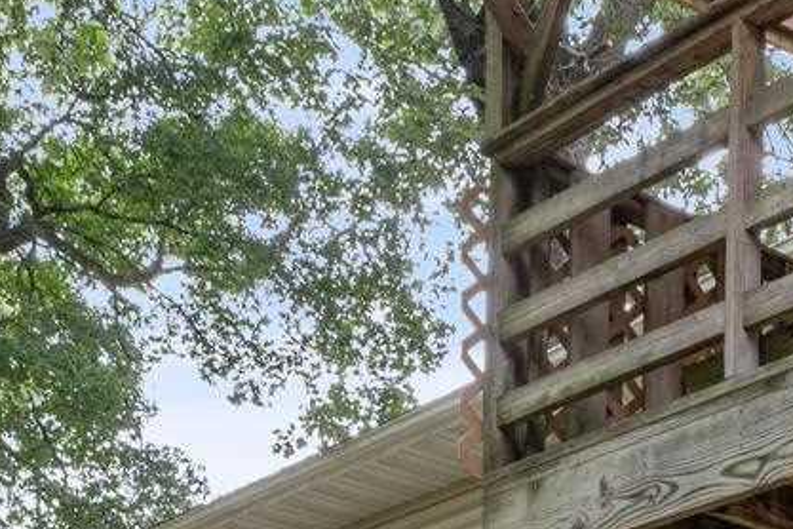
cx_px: 1063
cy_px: 1177
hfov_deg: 20.4
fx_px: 1982
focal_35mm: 90
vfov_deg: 12.6
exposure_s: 1/15
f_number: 9
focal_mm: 10
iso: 160
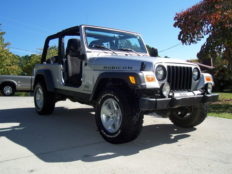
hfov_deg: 54.0
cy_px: 87
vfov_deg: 41.8
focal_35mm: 34
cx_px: 116
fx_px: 228
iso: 80
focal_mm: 5.6
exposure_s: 1/500
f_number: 5.6
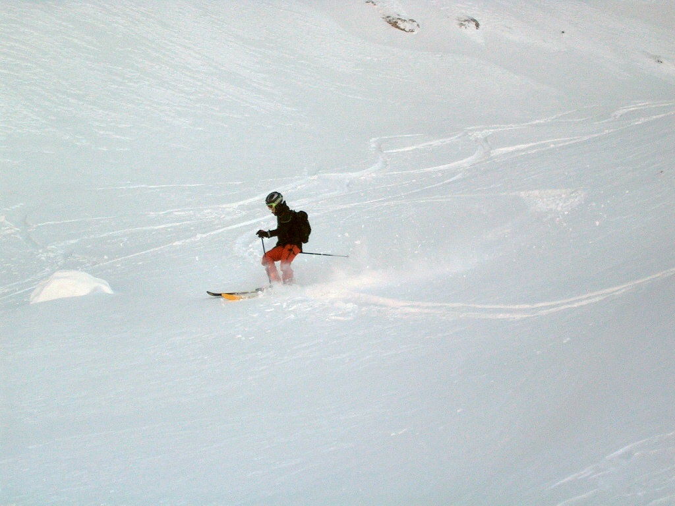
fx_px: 3159
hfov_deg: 12.2
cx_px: 338
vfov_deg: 9.2
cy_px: 253
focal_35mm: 162
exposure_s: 1/391
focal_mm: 16.2
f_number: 4.9
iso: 100
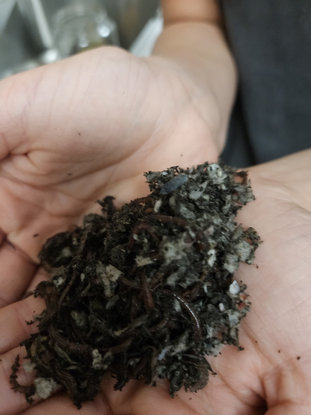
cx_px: 156
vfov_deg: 73.9
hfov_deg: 58.9
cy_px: 208
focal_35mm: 23
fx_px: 276
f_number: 1.8
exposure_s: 1/24
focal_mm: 5.4
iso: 800
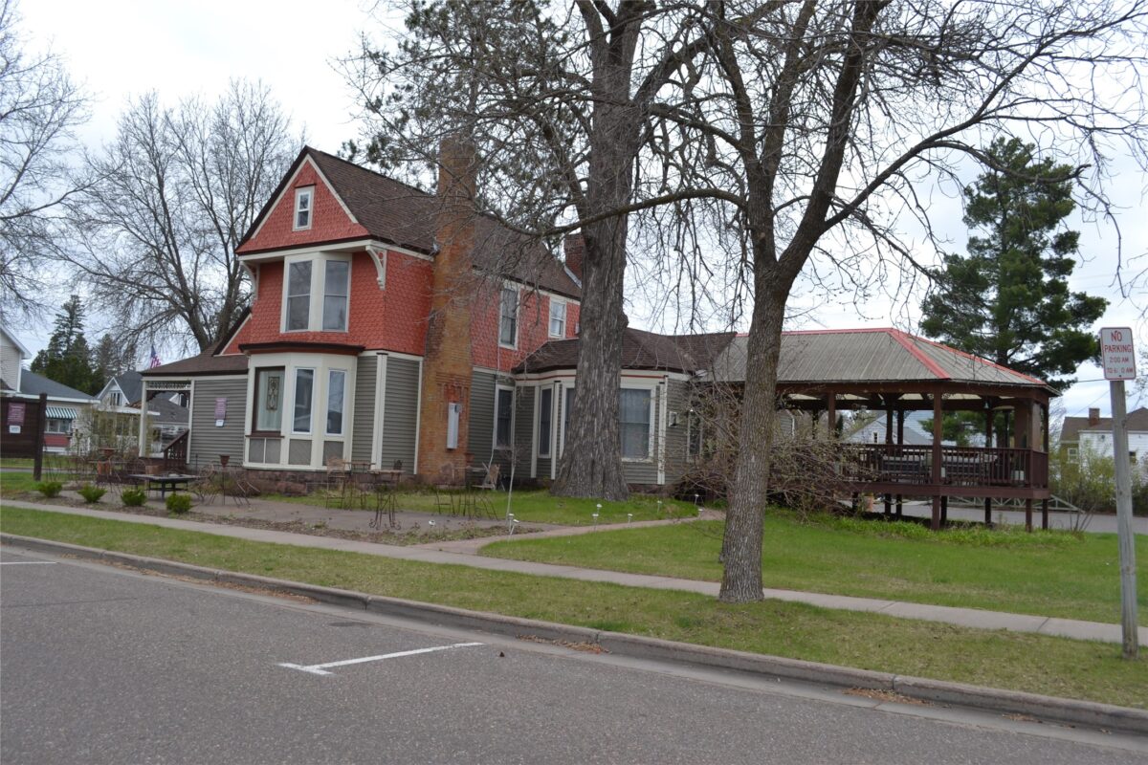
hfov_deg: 61.9
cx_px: 574
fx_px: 957
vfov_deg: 43.6
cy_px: 382
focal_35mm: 30
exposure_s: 1/160
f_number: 6.3
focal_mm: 20
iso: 100
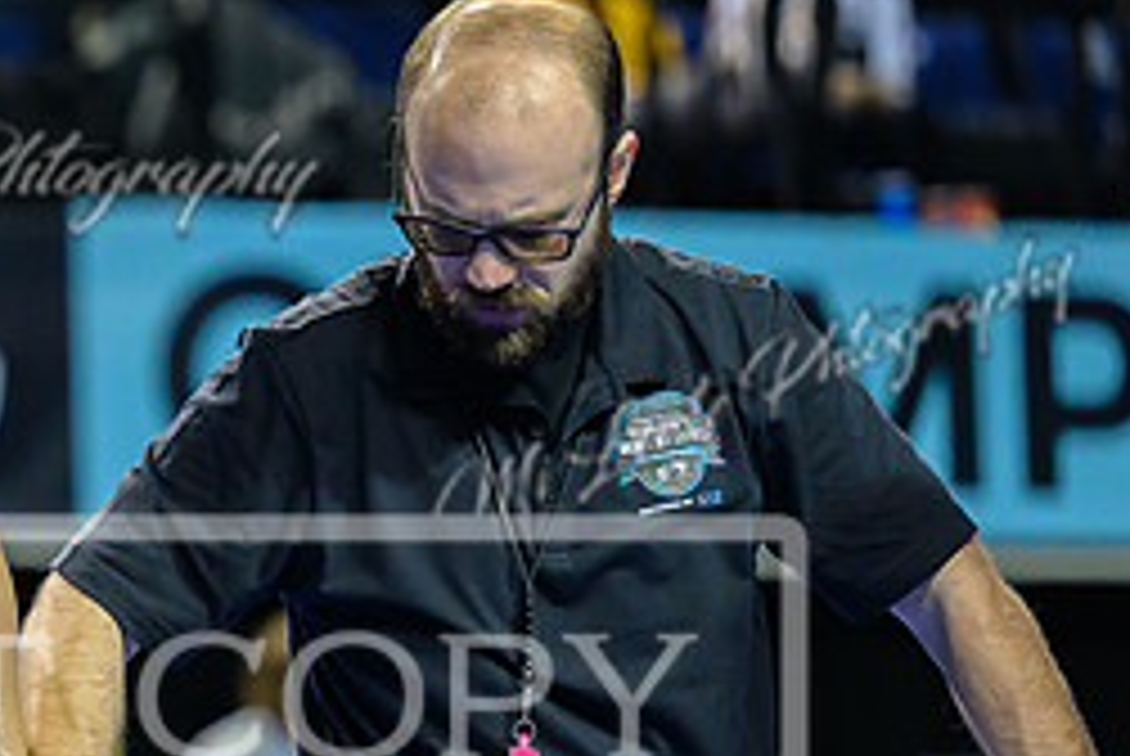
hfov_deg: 5.6
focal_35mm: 363
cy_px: 578
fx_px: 11407
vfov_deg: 3.8
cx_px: -377
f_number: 2.8
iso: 2500
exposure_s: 1/800
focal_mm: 125
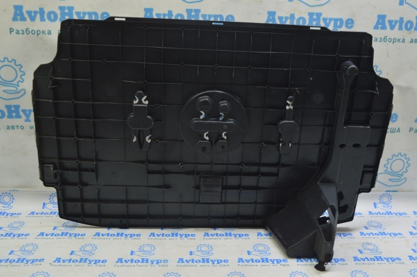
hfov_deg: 53.2
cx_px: 208
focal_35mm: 36
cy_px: 138
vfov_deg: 36.8
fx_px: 417
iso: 400
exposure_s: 1/20
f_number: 5.6
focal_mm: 24
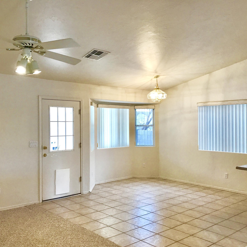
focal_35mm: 34
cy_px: 127
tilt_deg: +0.7
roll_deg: -0.3
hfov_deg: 48.3
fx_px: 274
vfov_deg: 48.4
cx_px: 106
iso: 25
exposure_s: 1/30
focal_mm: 3.99
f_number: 1.8
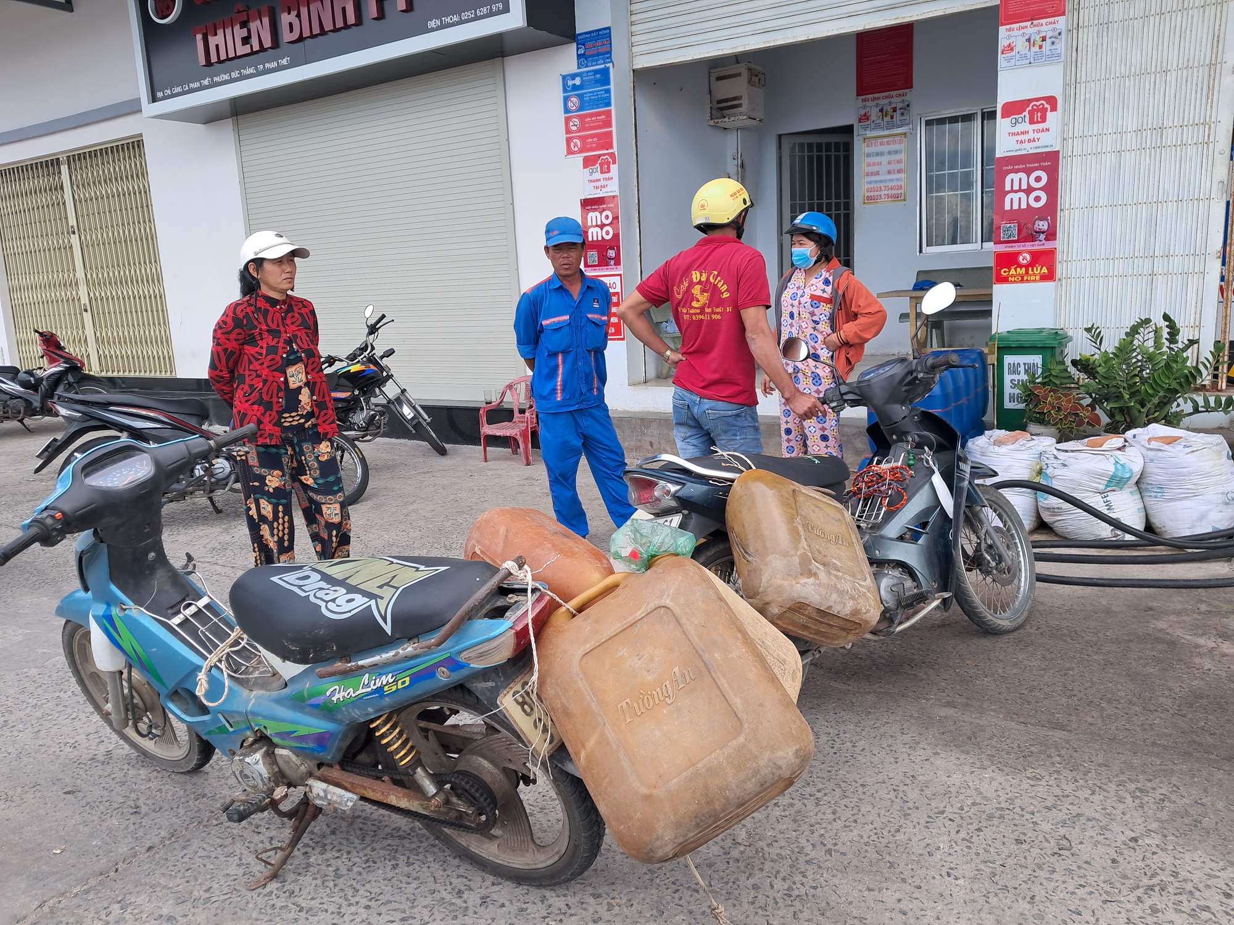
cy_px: 462
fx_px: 963
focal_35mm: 27
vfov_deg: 51.4
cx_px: 617
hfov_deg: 65.3
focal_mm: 4
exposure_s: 1/147
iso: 50
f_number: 1.8
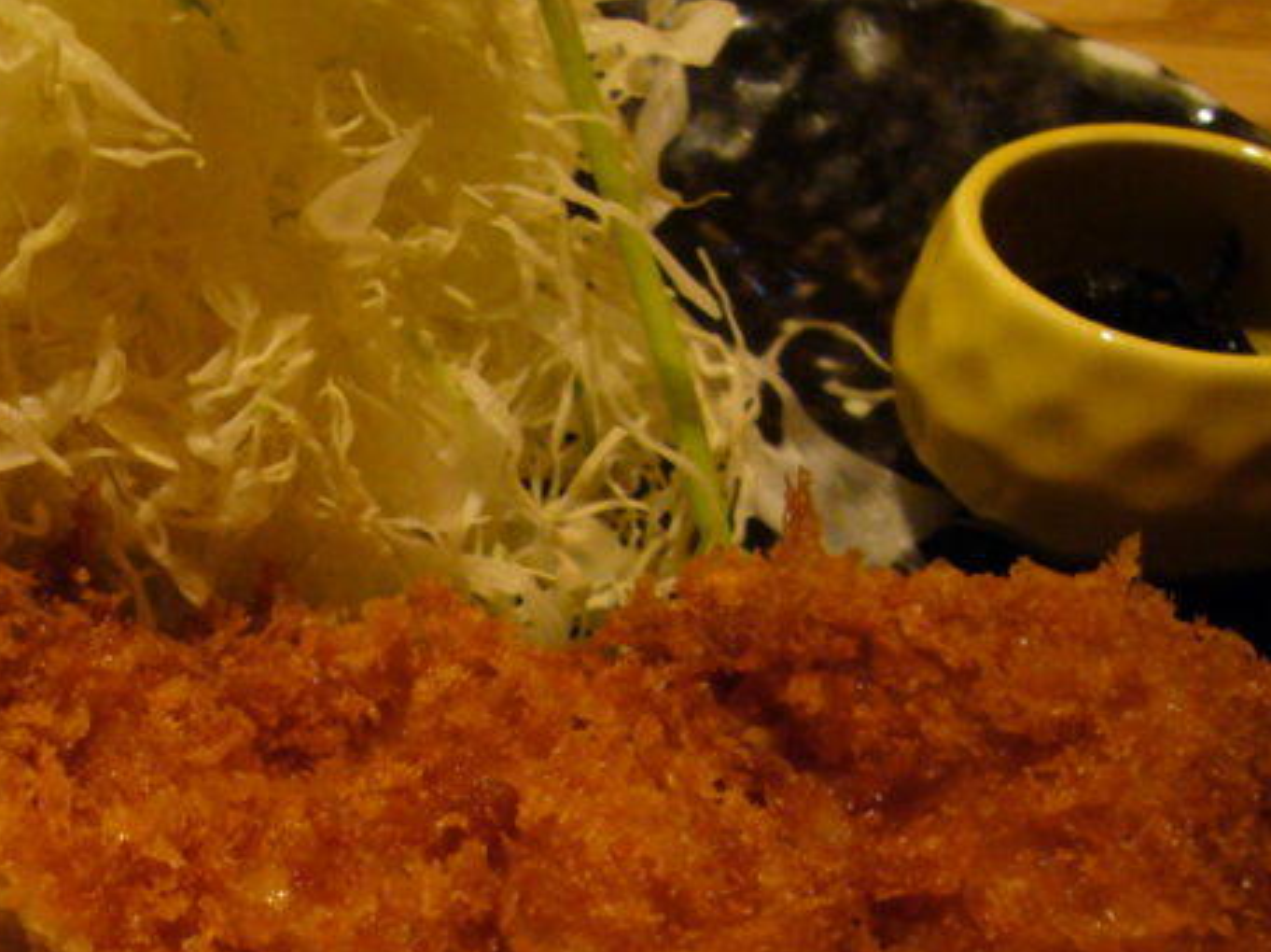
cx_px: 134
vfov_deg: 17.9
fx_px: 2899
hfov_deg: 24.1
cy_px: 1070
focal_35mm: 79
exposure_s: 1/8
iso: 200
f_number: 2.8
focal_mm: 5.8
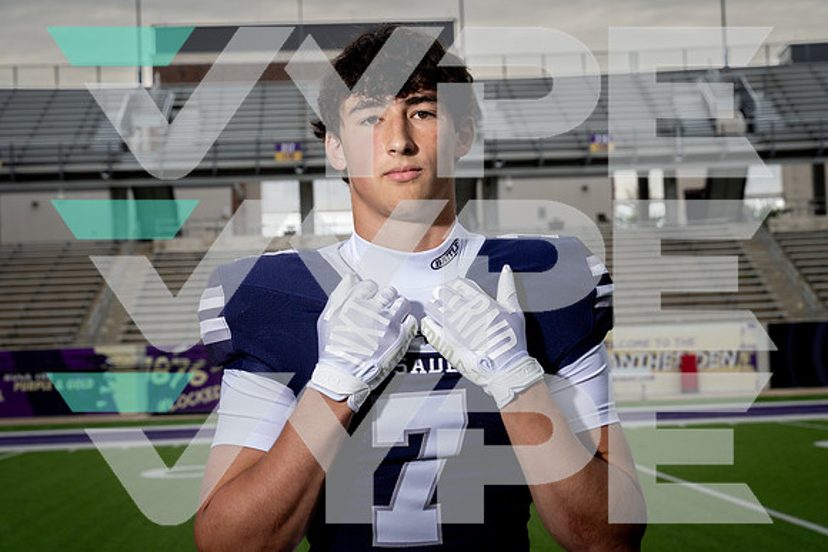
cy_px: 276
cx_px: 414
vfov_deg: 21.3
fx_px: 1472
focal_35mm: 64
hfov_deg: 31.4
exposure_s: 1/250
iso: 250
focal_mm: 64
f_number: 8
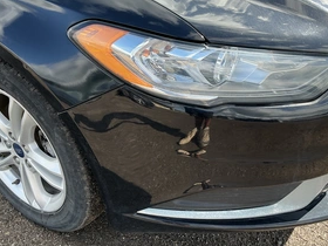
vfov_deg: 35.9
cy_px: 145
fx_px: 379
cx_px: 143
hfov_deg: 46.7
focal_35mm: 40
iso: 25
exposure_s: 1/291
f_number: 1.8
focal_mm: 3
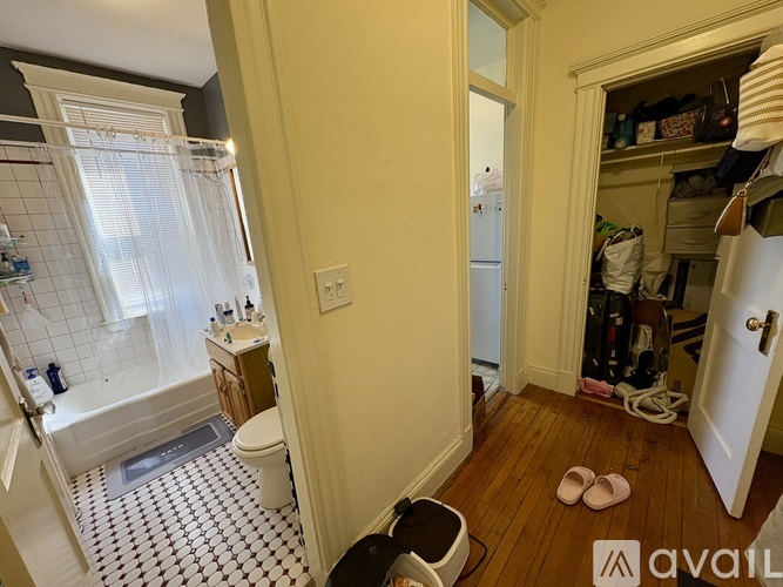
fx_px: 317
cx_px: 392
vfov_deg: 85.7
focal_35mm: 14
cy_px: 294
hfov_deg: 102.1
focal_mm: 2.22
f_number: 2.2
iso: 200
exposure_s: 1/120
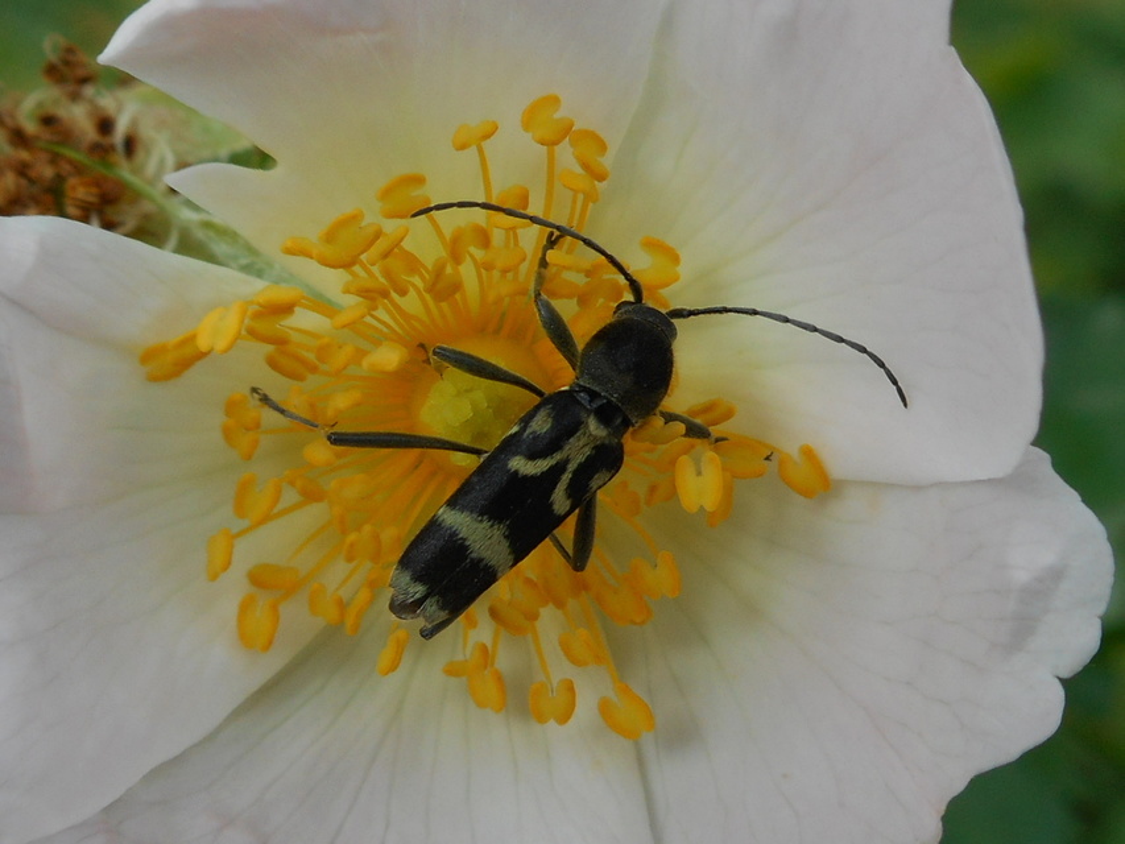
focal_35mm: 34
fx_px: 1105
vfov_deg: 41.8
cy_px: 422
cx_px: 562
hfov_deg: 54.0
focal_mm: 6
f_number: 4.2
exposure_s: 1/160
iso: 80
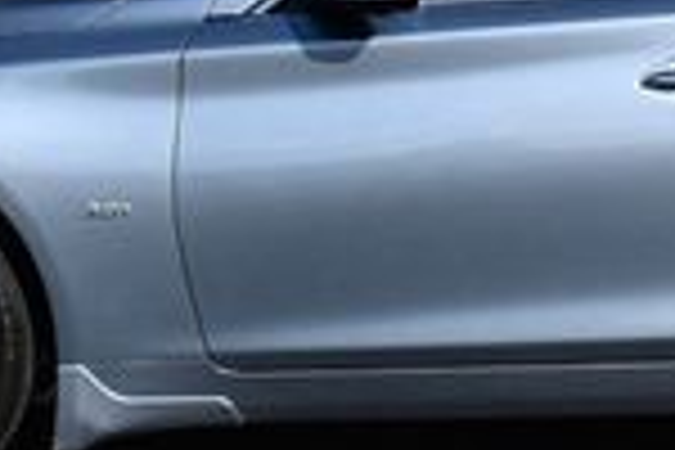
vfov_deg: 7.2
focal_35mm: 188
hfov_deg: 10.9
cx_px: 634
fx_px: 3525
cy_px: -189
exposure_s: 1/320
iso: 100
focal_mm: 22
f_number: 9
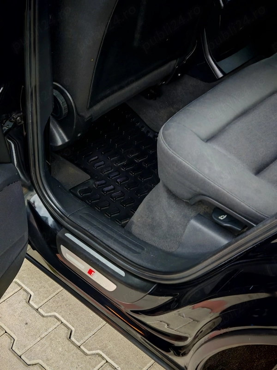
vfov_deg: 35.5
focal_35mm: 54
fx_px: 576
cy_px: 185
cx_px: 138
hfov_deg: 27.0
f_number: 2.8
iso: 320
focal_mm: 6.67
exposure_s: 1/50
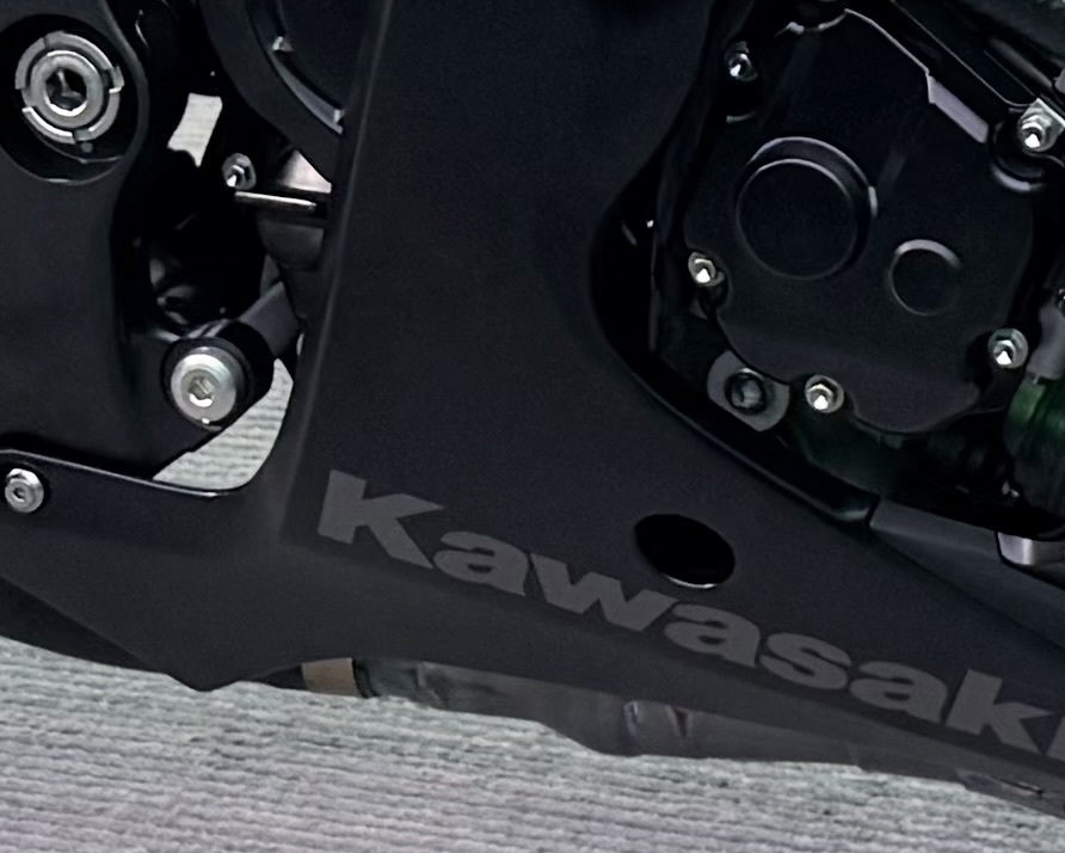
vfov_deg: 9.8
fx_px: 4729
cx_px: 898
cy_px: -605
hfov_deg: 12.8
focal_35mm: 150
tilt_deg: -18.7
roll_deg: +3.1
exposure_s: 1/148
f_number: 1.78
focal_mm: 6.76
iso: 125
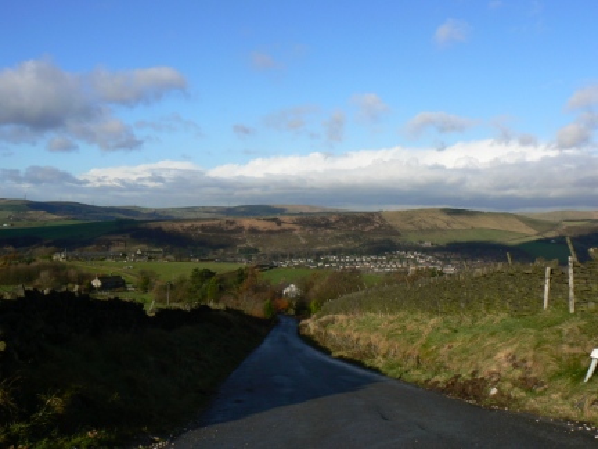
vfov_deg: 39.7
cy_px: 224
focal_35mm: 36
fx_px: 622
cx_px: 299
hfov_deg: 51.4
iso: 80
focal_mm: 6
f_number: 7.1
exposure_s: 1/400
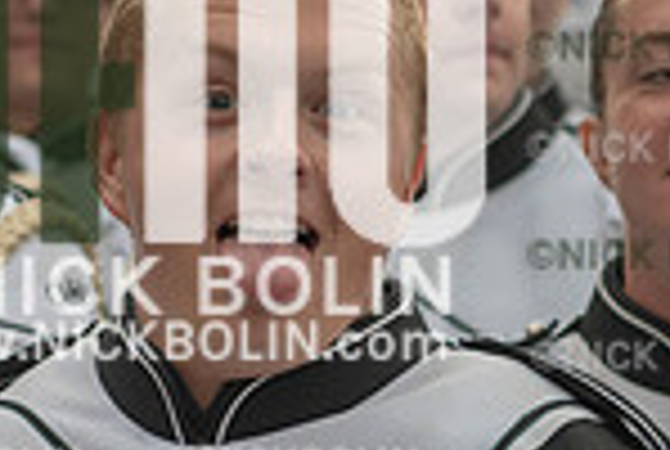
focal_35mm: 272
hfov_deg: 7.5
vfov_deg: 5.1
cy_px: 151
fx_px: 5072
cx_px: 166
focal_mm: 70
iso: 800
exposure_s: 1/1000
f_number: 3.2
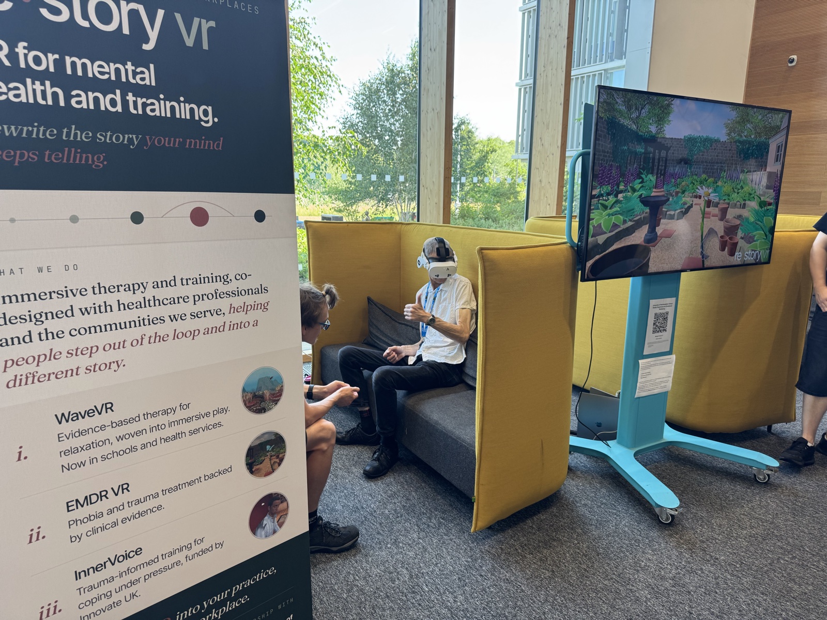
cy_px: 310
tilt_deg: -11.1
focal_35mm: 24
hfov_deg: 71.6
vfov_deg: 56.8
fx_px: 573
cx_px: 414
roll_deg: -0.1
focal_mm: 6.76
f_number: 1.78
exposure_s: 1/100
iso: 80
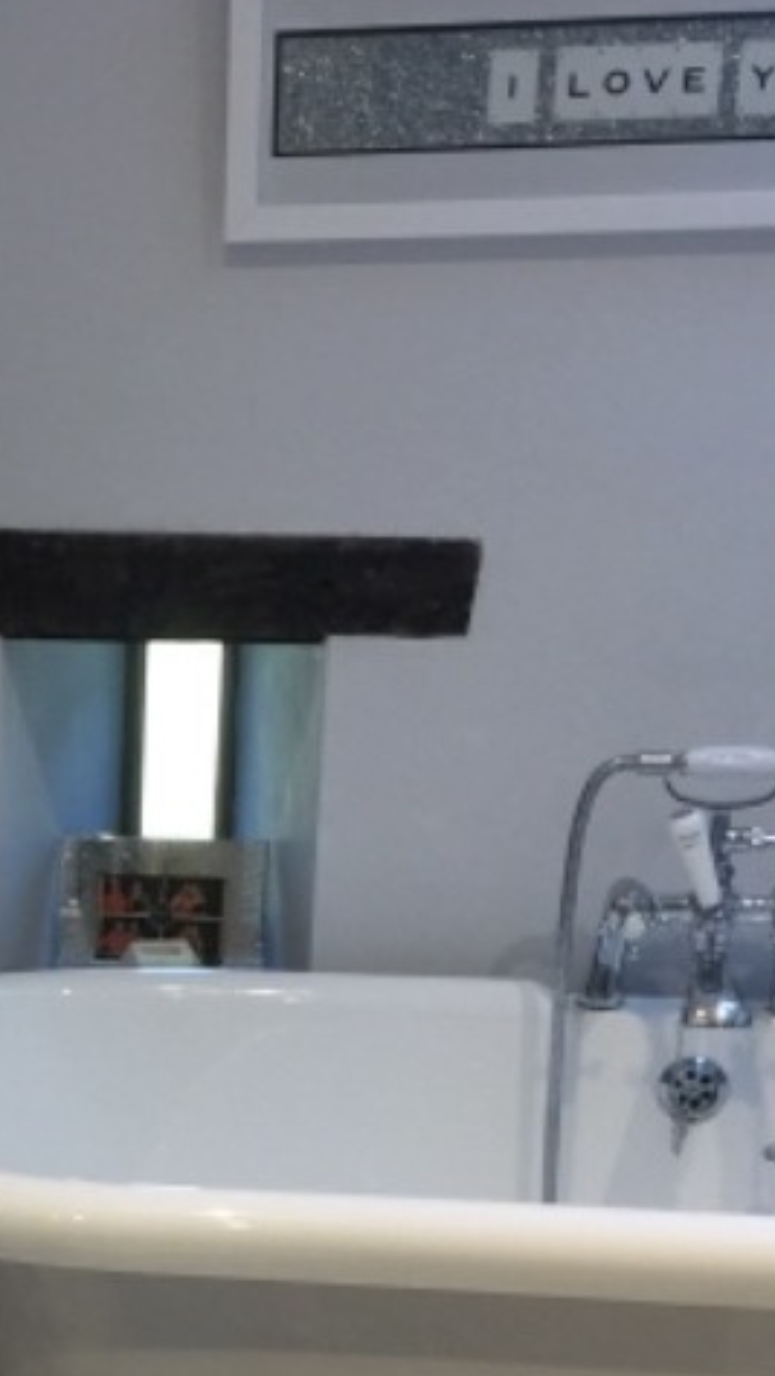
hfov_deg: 14.5
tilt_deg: -20.7
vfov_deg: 25.4
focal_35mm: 80
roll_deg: +1.6
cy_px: 1335
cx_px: -247
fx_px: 2920
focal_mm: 4.15
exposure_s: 1/33
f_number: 2.2
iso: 50
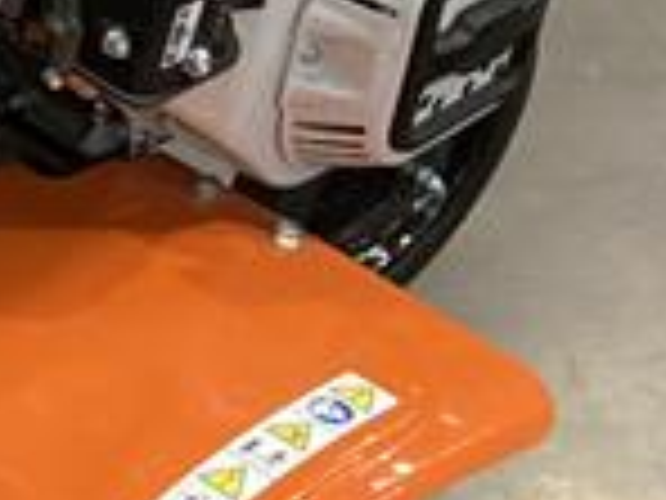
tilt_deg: -37.4
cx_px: -972
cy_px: 18
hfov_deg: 9.1
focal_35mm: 194
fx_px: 3732
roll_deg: +1.2
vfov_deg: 7.6
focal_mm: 3.99
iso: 100
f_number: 1.8
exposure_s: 1/50
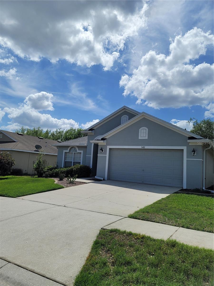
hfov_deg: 54.9
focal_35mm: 25
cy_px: 143
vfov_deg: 69.4
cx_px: 107
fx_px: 206
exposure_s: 1/2650
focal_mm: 7
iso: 20
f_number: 1.8
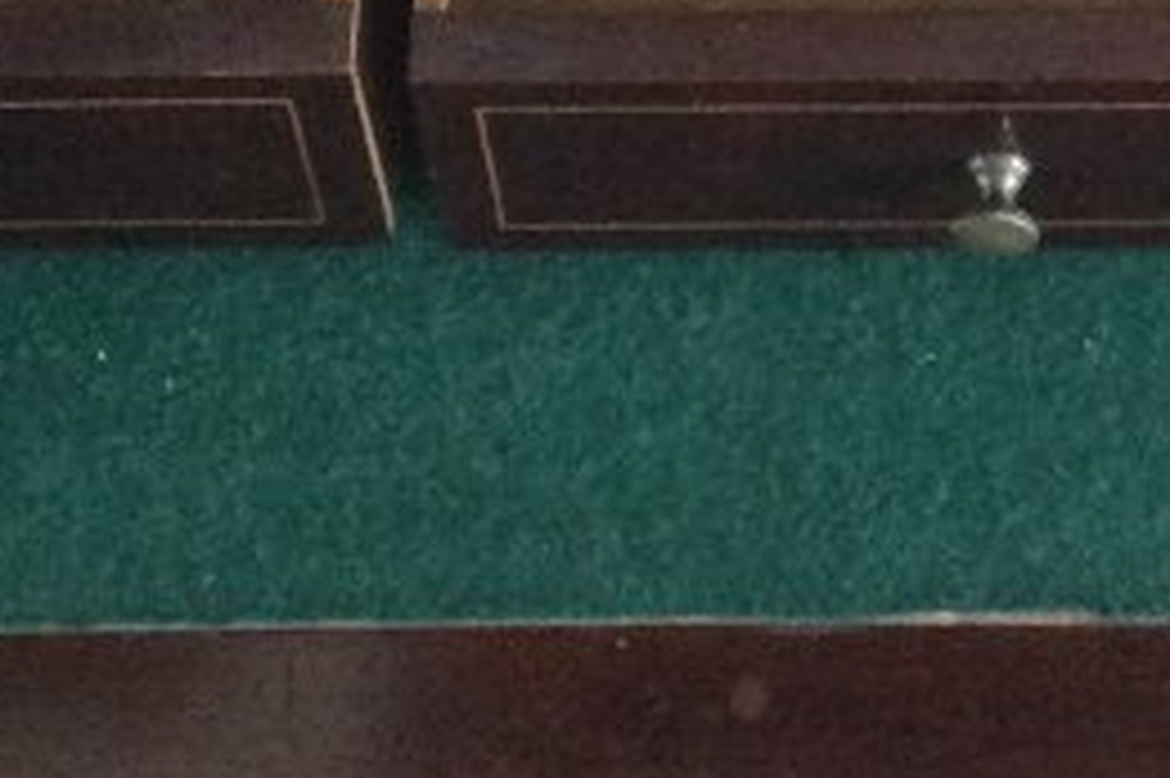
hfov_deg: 13.7
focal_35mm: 149
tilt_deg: -56.4
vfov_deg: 8.8
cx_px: 1012
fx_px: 4839
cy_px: -634
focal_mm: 3.3
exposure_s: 1/17
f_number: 2.4
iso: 200
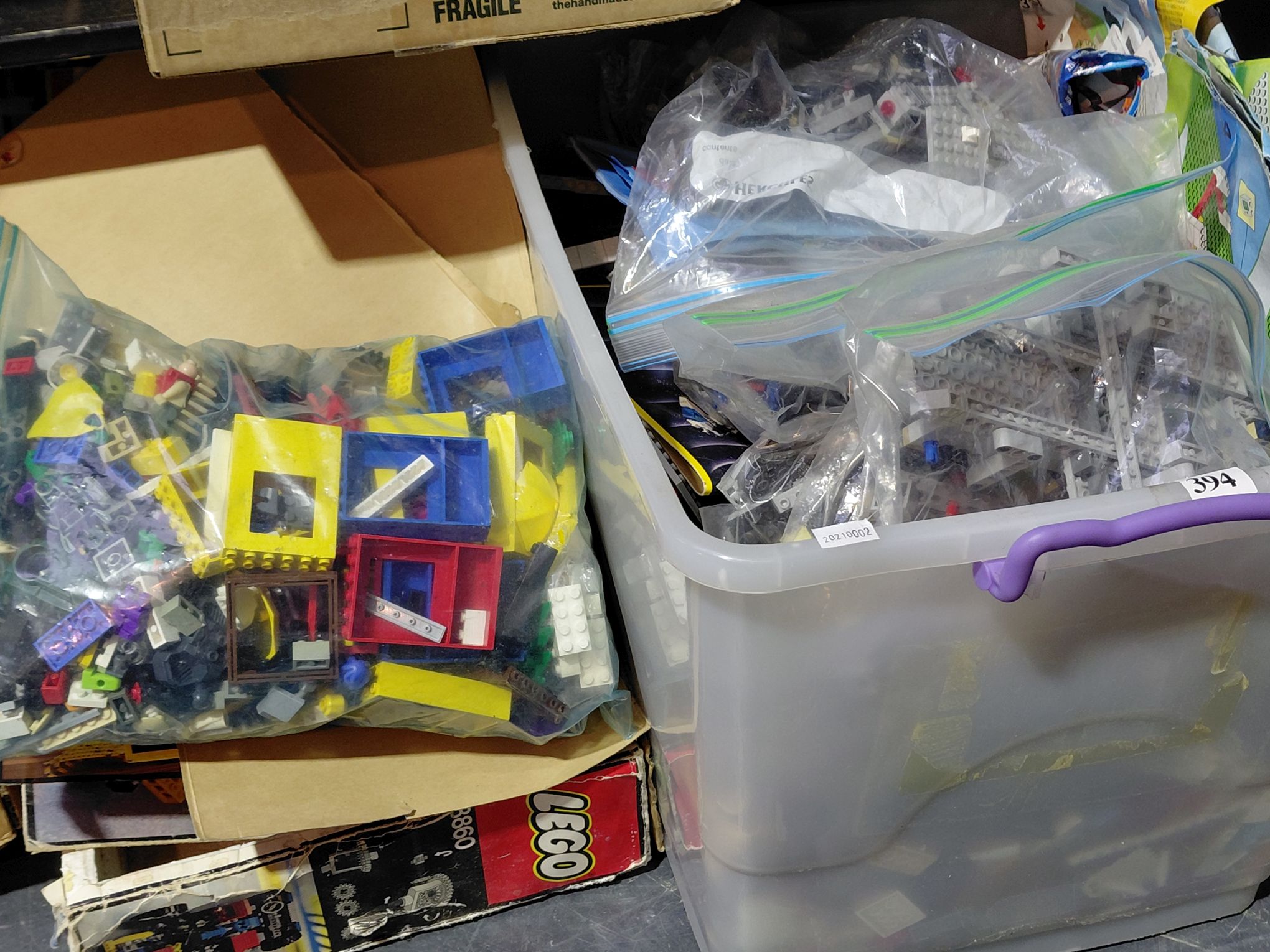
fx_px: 917
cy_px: 476
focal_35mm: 25
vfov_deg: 54.9
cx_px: 635
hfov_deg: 69.4
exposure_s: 1/60
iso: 125
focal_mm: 4.69
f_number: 1.8
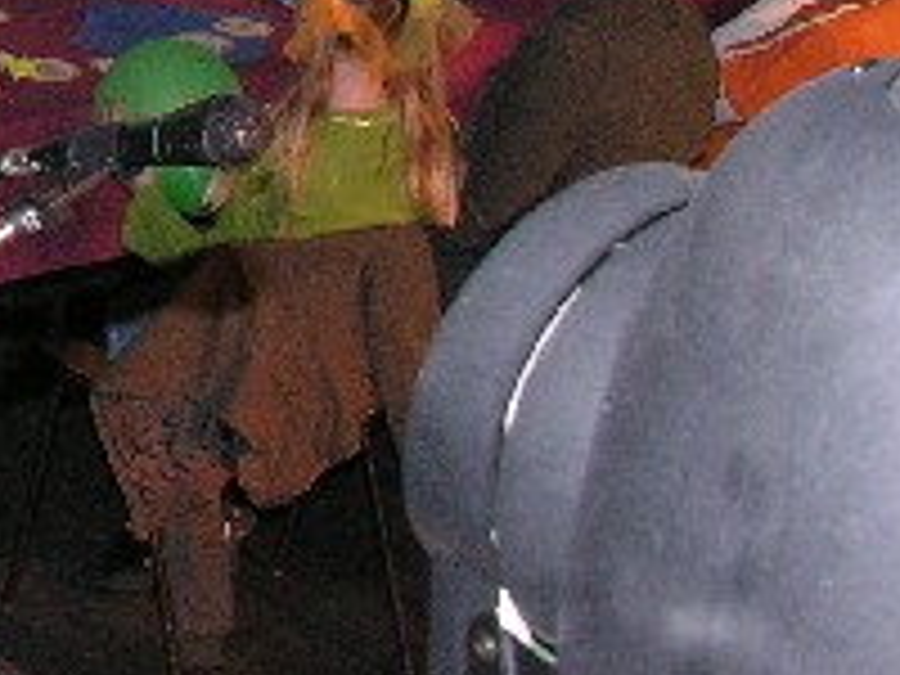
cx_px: -702
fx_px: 3640
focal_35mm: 140
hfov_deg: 12.8
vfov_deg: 10.1
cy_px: -482
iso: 200
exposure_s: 1/60.1
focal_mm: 8.9
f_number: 4
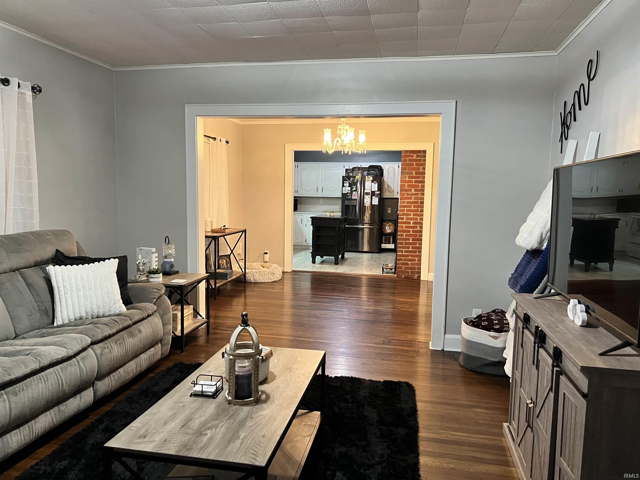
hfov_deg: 67.3
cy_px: 240
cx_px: 320
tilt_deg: -6.5
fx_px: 481
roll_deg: -1.1
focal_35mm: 26
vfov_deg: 53.1
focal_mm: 5.7
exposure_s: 1/60
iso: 500
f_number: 1.5
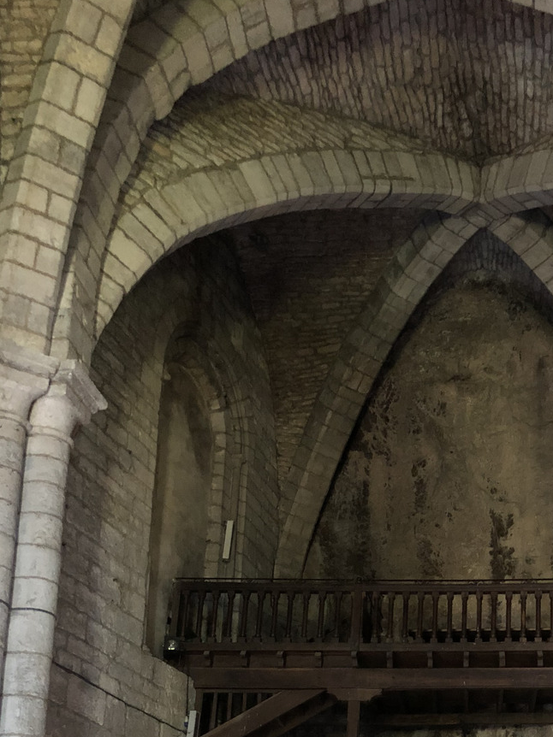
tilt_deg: +17.4
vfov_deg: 34.6
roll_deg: +0.1
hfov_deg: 27.2
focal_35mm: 52
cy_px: 675
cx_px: 473
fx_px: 1108
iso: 125
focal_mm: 4
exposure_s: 1/4
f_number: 1.8
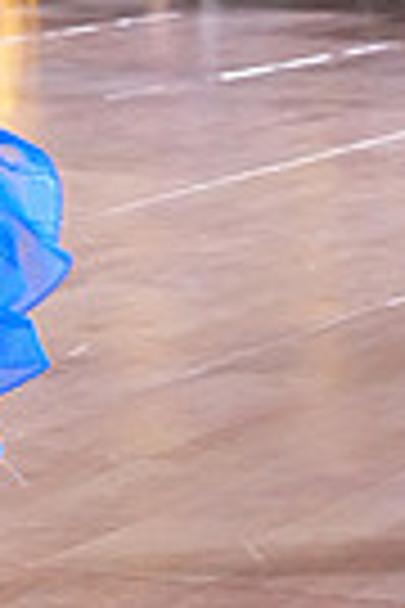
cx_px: -398
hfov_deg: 4.5
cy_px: -153
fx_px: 5079
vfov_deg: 6.8
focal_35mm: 301
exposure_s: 1/400
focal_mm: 70
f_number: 5
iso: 8000
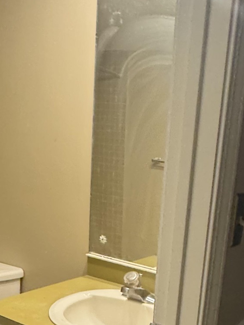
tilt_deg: -13.1
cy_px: 282
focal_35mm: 43
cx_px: 193
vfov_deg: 41.0
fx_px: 404
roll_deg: -3.2
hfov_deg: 32.7
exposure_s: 1/60
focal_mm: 2.22
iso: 400
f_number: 2.2
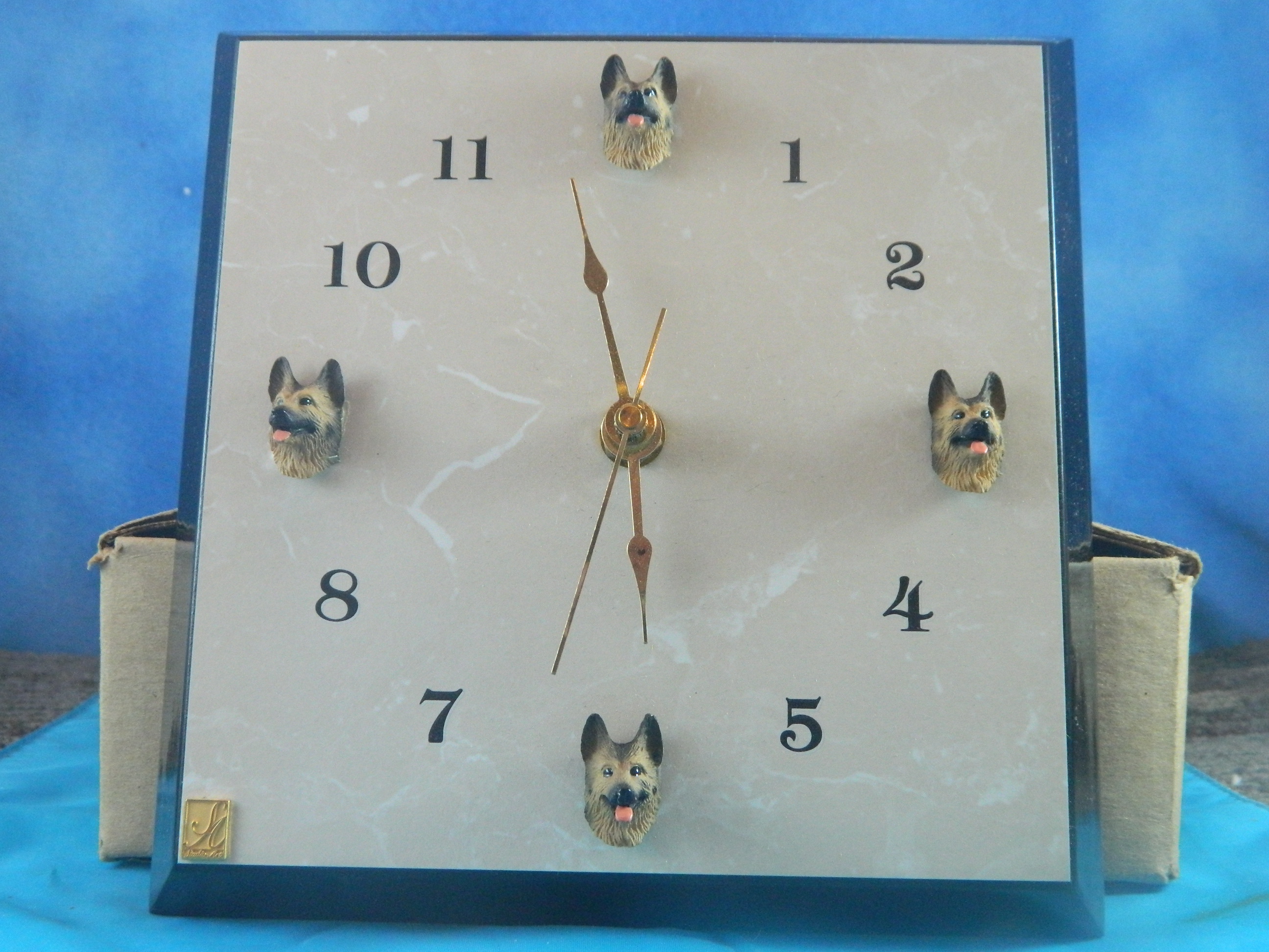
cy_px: 476
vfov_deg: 35.1
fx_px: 1503
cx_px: 634
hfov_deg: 45.8
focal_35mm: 41
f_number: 3.5
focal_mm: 7.3
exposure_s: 1/30
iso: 400
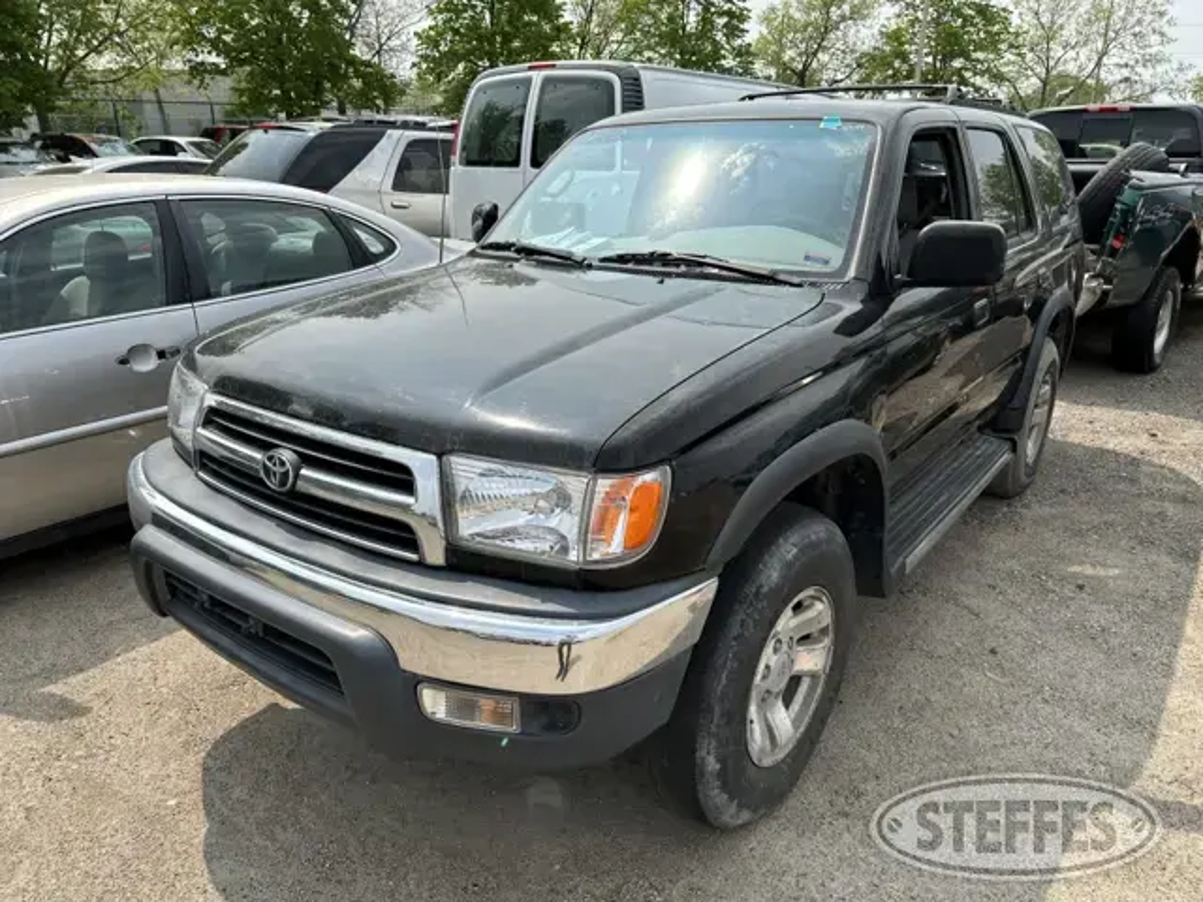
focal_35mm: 24
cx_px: 602
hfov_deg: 71.6
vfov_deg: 56.8
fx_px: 834
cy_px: 451
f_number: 1.78
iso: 80
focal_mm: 6.86
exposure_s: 1/3717
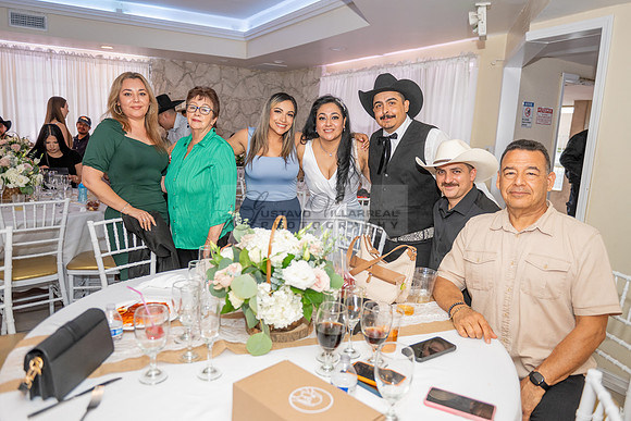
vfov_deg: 48.0
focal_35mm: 27
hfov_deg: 67.4
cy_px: 210
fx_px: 473
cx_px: 316
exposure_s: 1/160
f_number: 3.2
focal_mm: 27
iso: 800
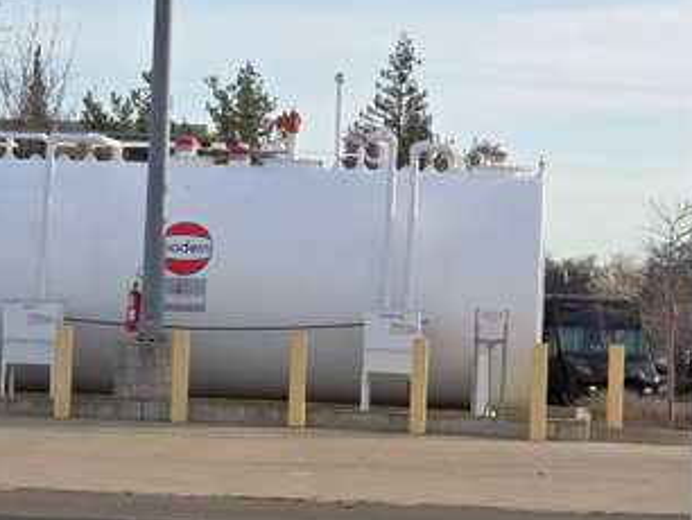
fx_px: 3461
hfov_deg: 11.4
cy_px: 529
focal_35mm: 173
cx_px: 317
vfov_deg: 8.5
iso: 50
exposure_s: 1/1228
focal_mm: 7.9
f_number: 2.4
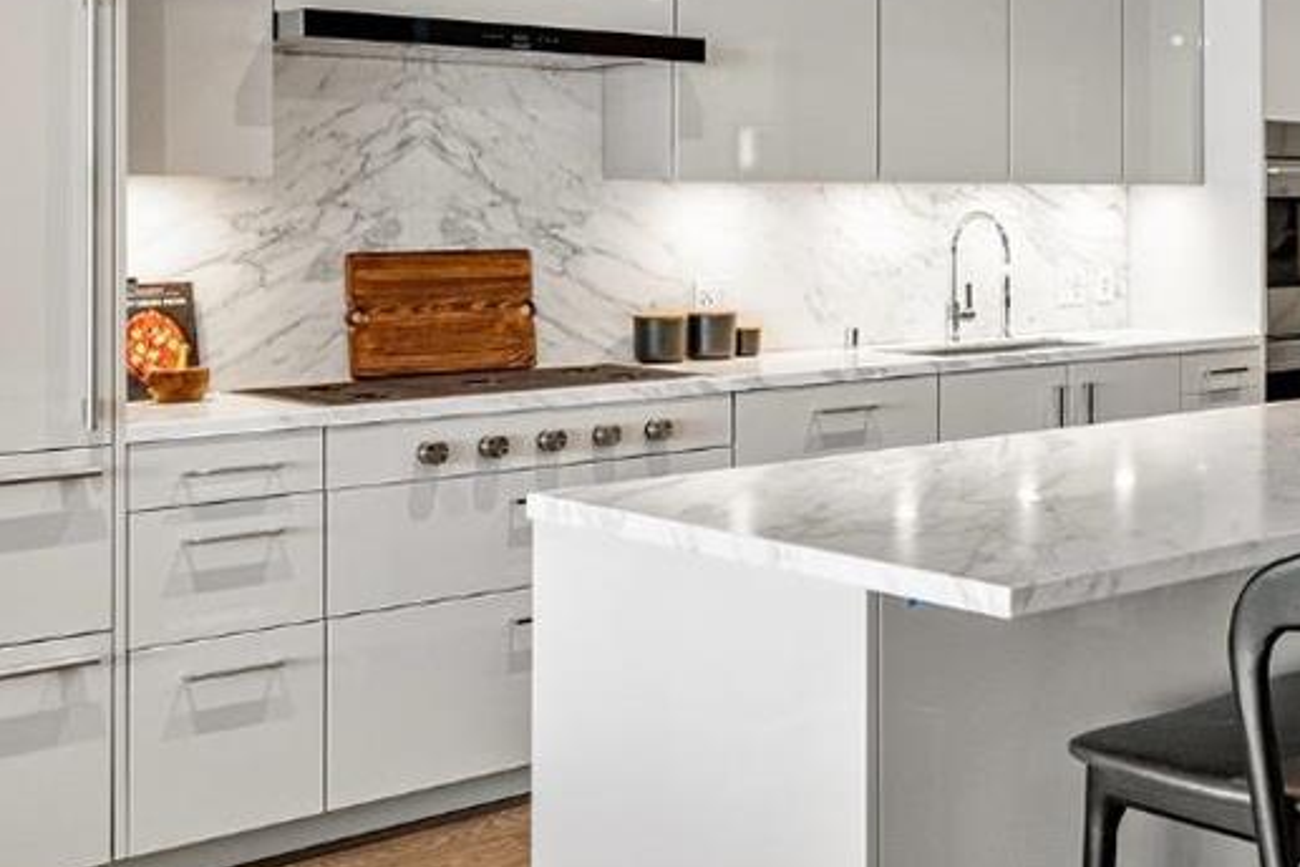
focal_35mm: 53
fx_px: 1914
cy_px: 205
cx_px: 1368
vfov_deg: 25.2
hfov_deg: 33.5
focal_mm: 19
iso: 400
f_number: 11
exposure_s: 1/10
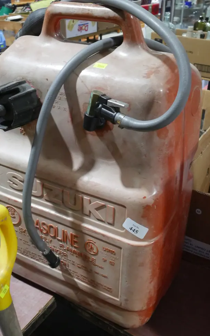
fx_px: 366
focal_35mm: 40
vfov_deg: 49.3
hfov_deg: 32.0
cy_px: 160
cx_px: 96
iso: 3200
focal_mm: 18
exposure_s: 1/60
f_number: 9
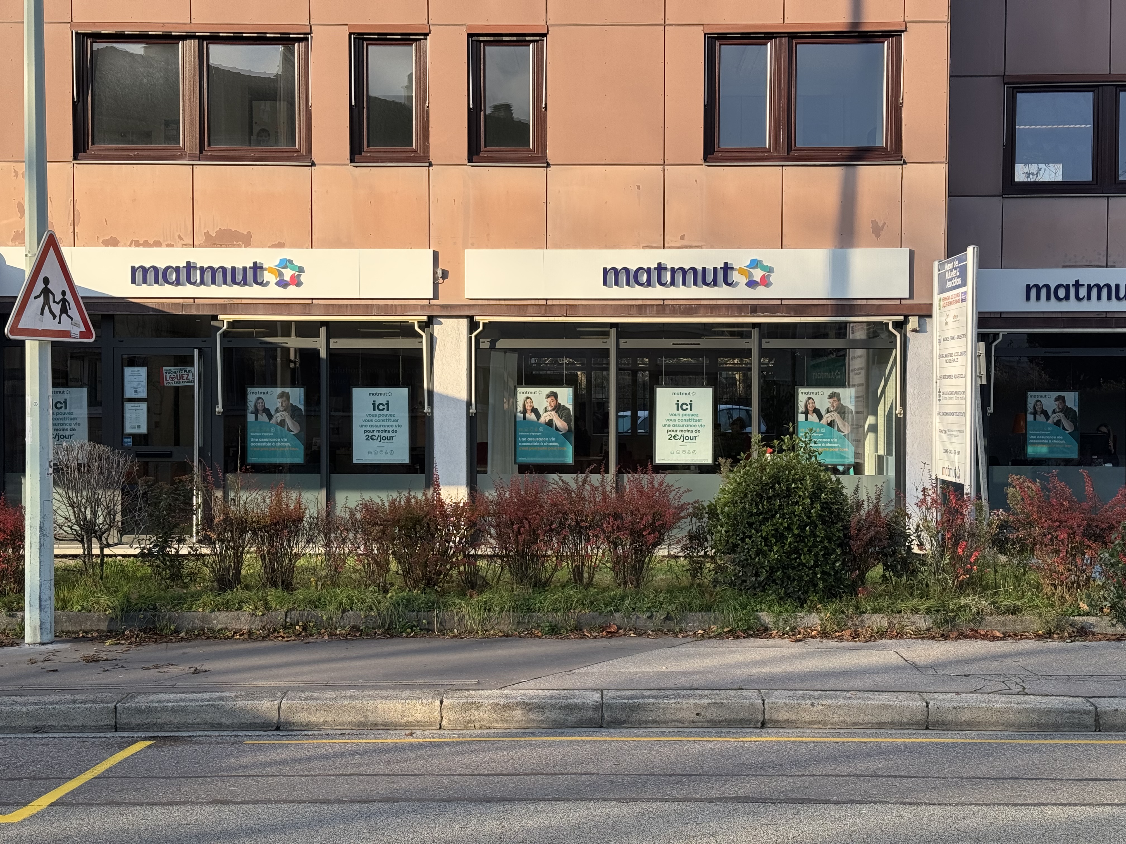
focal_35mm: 48
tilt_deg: -0.8
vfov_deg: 30.3
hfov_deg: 39.7
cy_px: 422
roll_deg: -1.2
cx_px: 563
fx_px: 1561
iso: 64
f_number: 1.78
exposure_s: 1/1770
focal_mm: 6.76
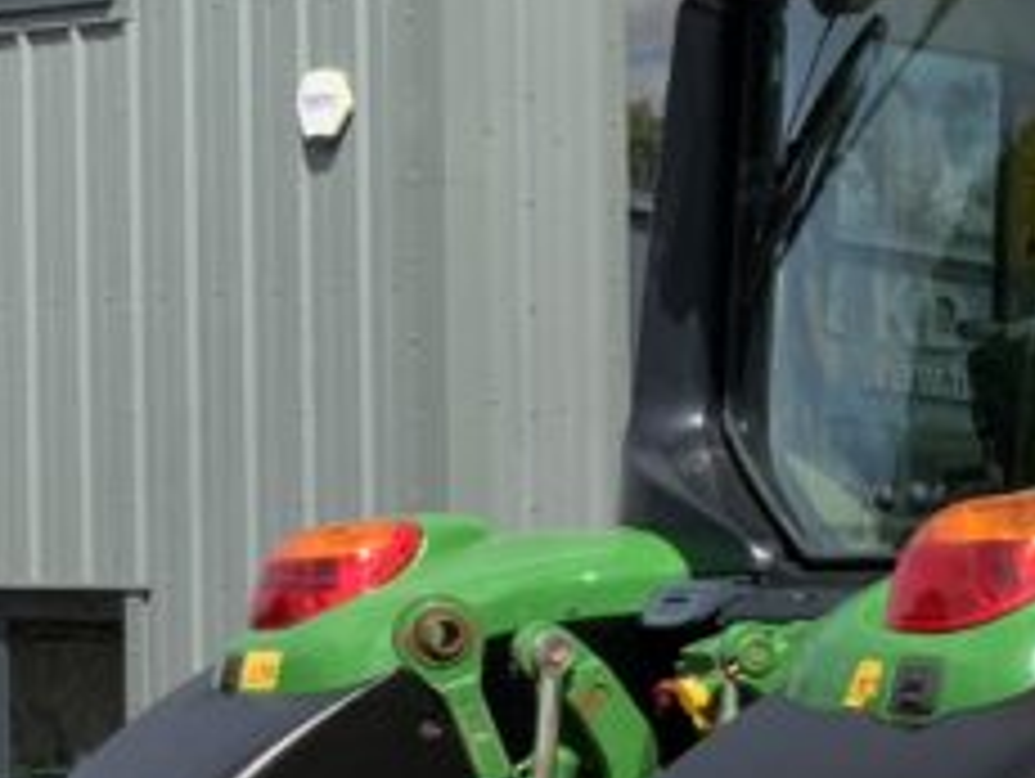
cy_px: 980
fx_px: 3861
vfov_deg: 11.3
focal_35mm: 129
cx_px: 1760
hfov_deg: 13.9
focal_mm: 3
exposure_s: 1/2058
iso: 16
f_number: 1.8
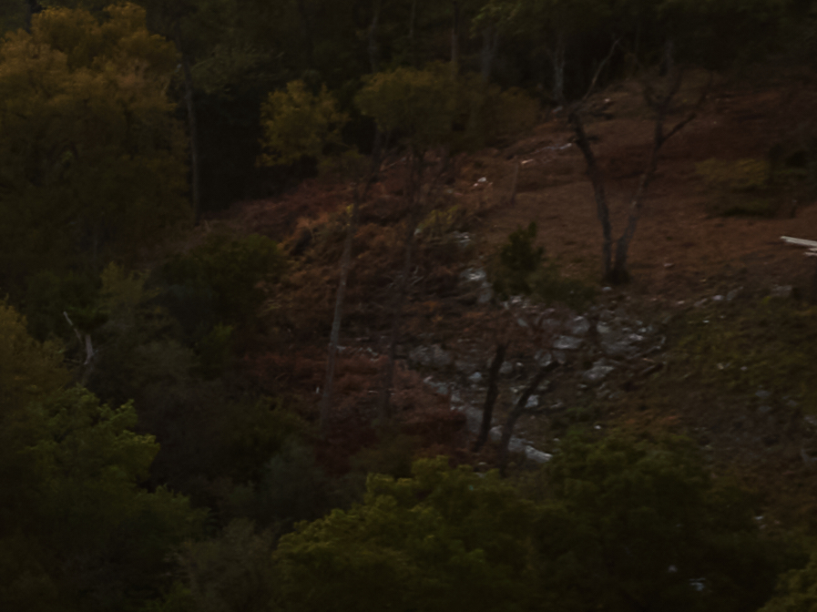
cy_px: 632
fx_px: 3327
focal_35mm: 141
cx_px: -1271
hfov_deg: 11.2
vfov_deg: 10.4
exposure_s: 1/60
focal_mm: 12.29
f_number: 2.8
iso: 100
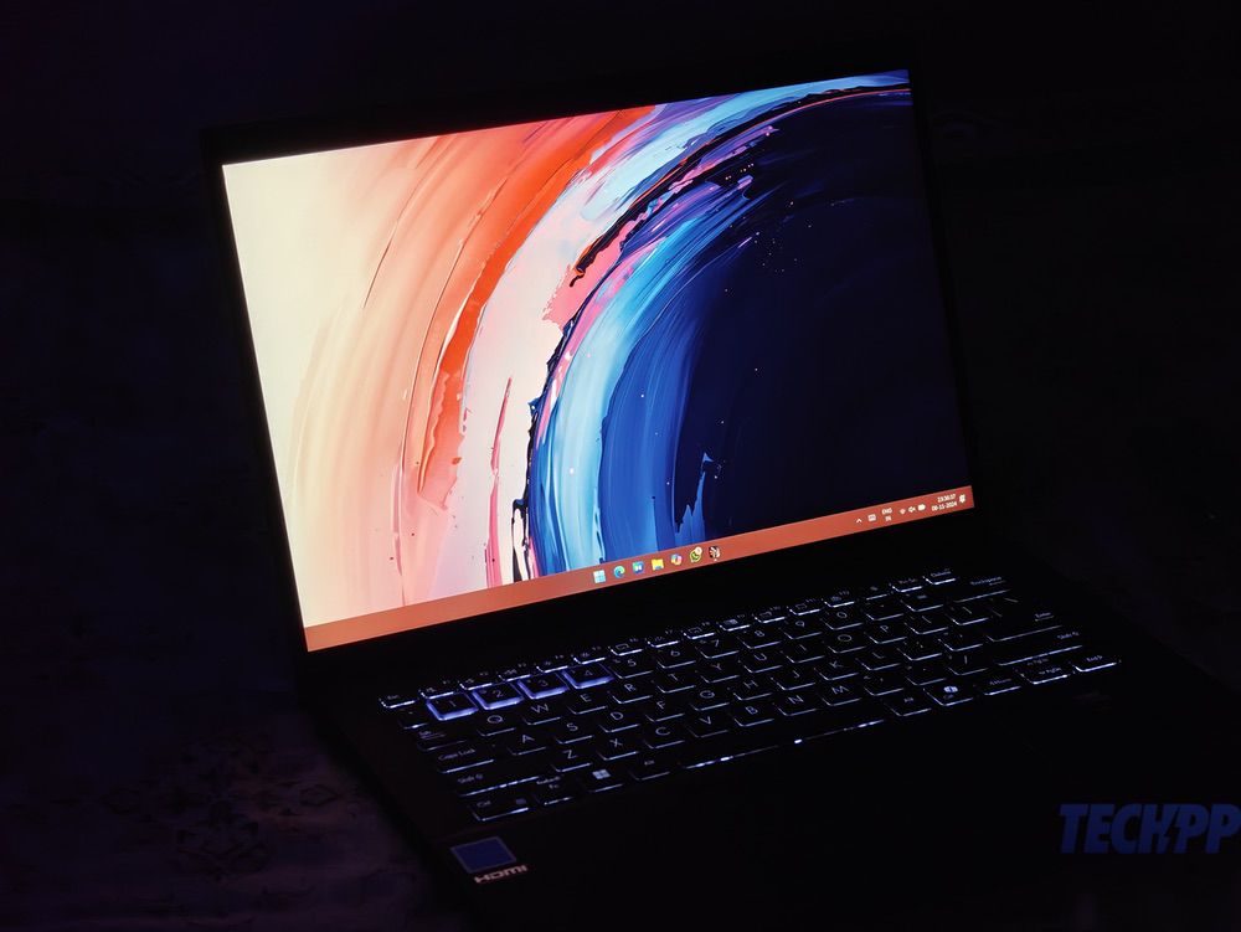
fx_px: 2511
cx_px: 620
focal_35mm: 70
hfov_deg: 27.8
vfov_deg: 21.0
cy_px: 466
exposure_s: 1/33
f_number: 2.6
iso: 500
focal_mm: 13.3
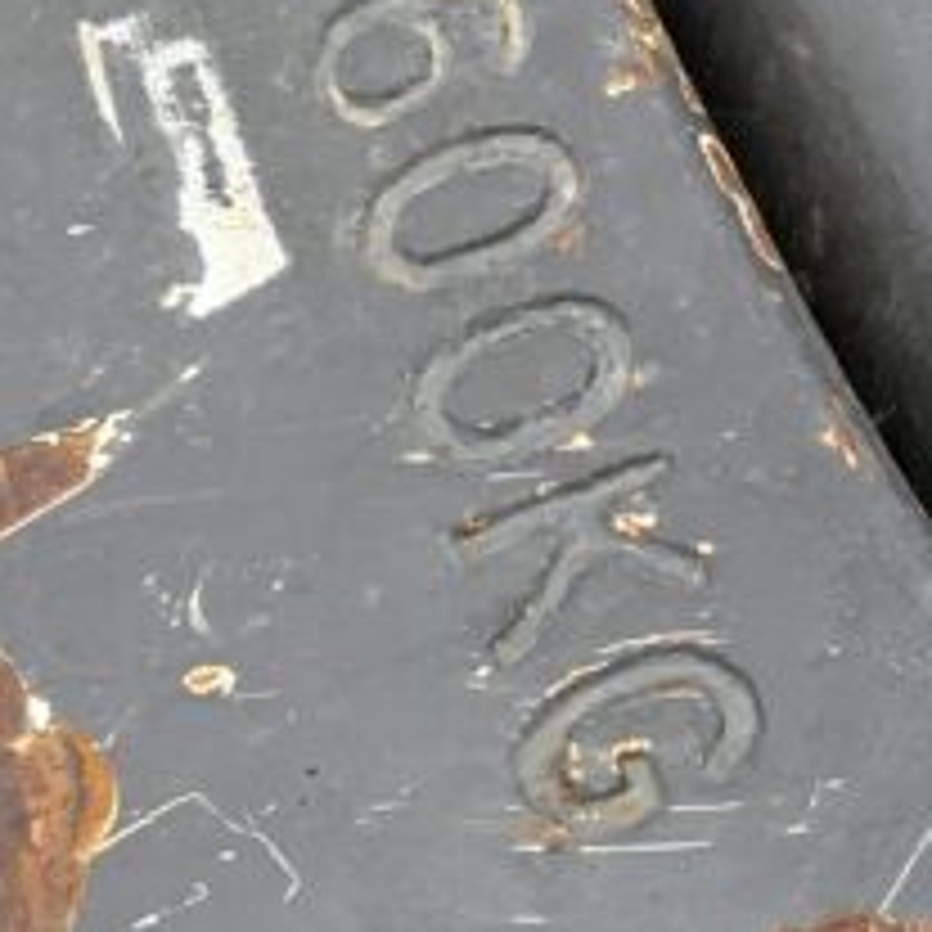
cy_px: 446
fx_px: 3869
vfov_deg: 13.7
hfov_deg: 13.2
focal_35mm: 127
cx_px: 1220
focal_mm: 3
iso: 16
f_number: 1.8
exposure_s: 1/691
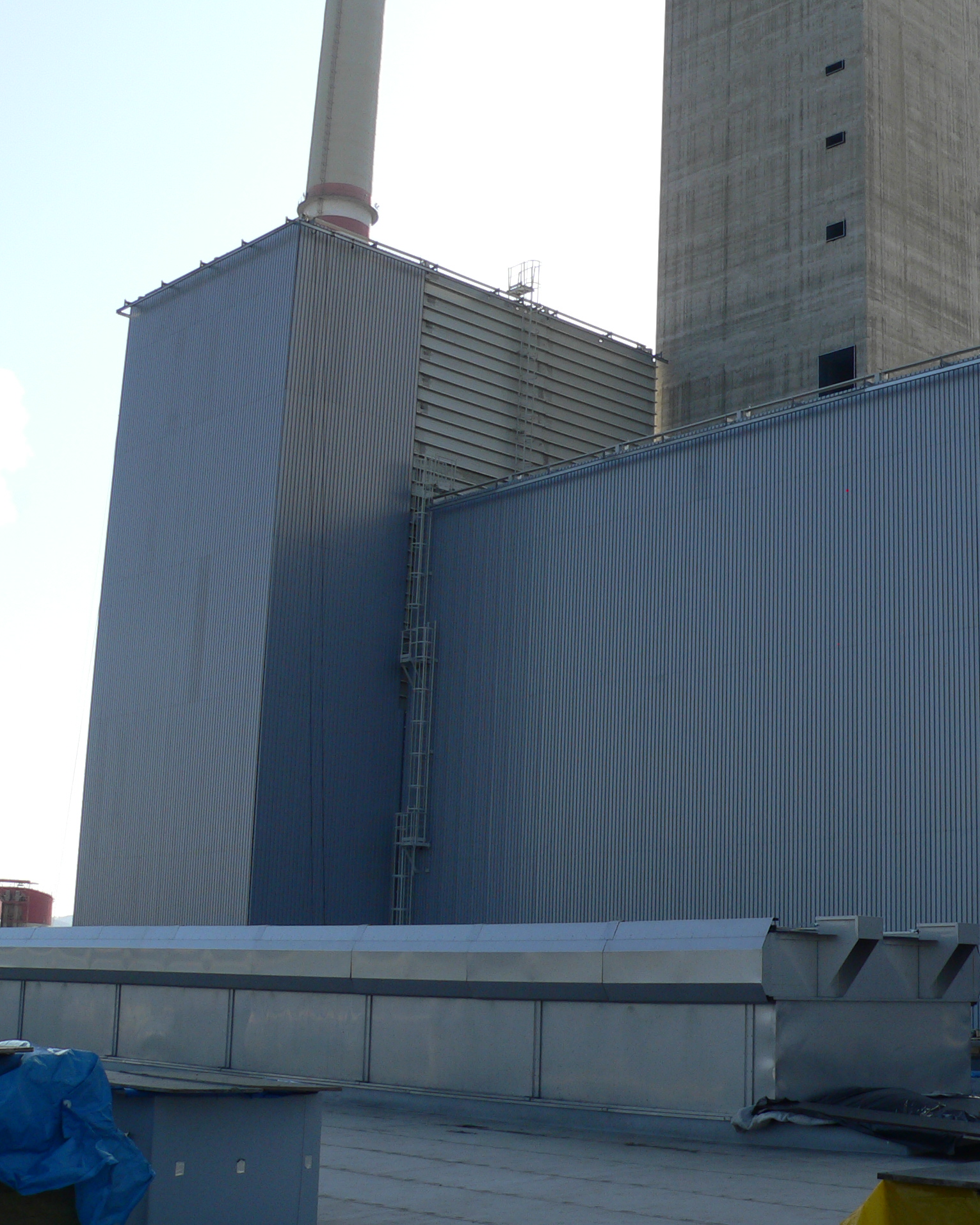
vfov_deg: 39.5
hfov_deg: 31.6
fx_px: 1704
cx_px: 711
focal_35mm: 47
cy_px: 613
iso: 80
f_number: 4.6
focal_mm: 6
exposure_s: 1/400
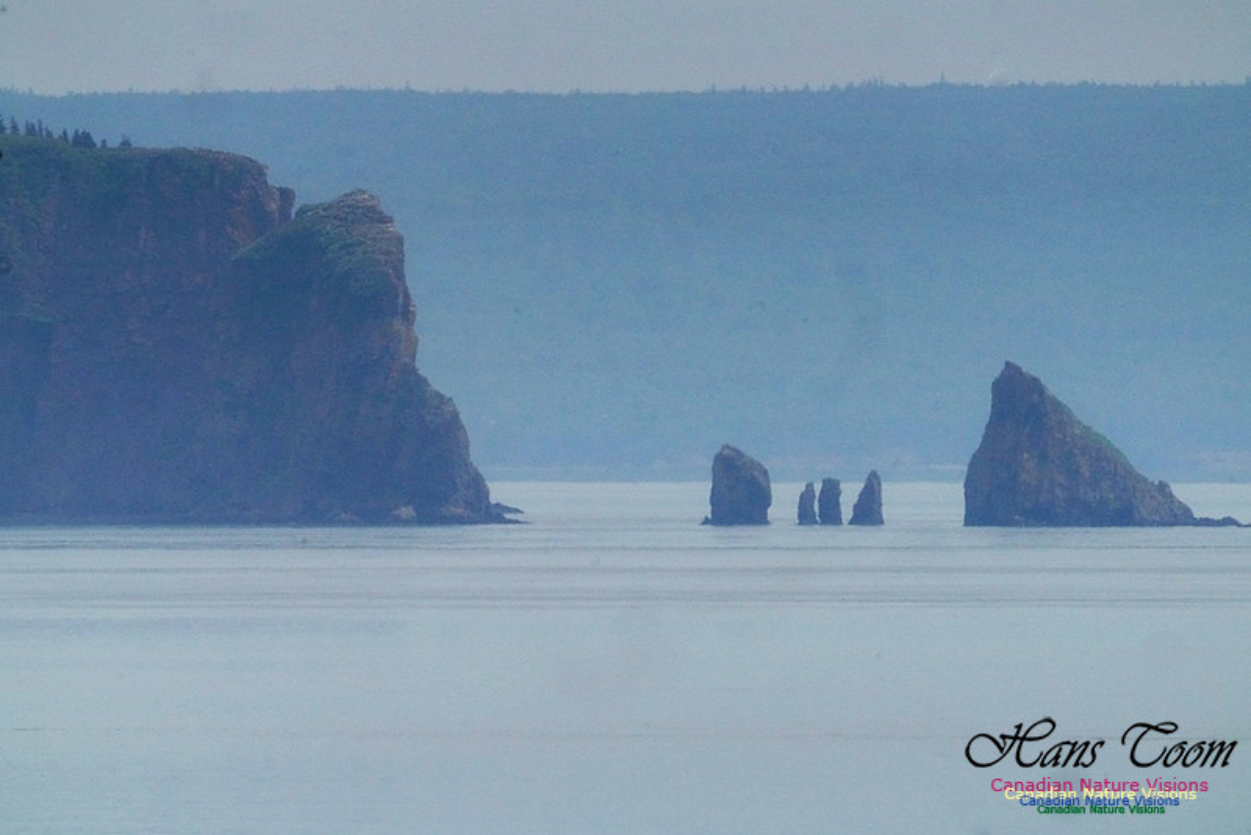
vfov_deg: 1.1
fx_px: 41713
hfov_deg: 1.7
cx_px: 626
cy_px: 418
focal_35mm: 1200
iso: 6400
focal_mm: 1200
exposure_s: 1/8000
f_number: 16
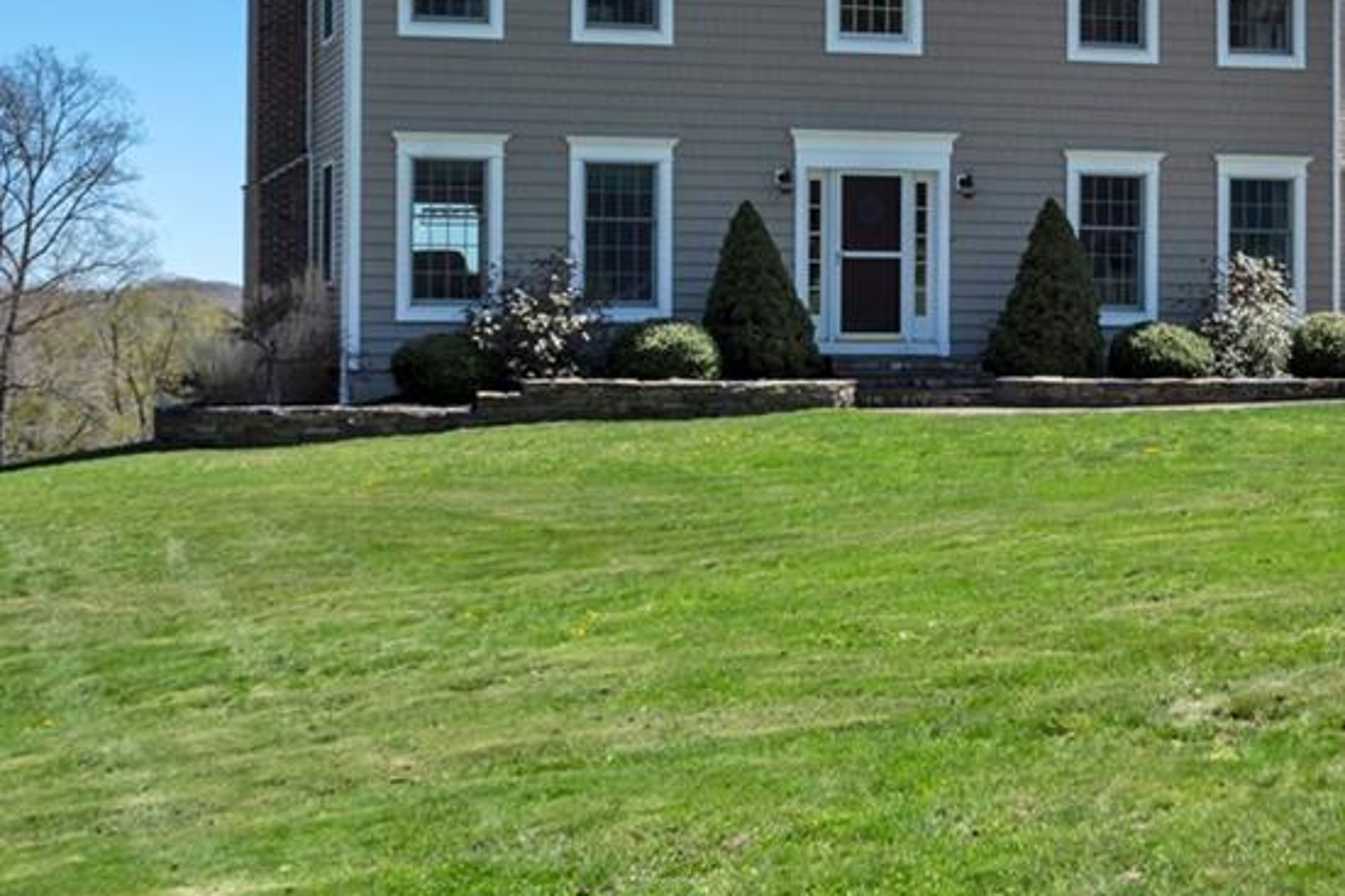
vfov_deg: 20.5
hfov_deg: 29.7
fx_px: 2428
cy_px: 76
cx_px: 1211
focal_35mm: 65
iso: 250
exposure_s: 1/250
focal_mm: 35
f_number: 11
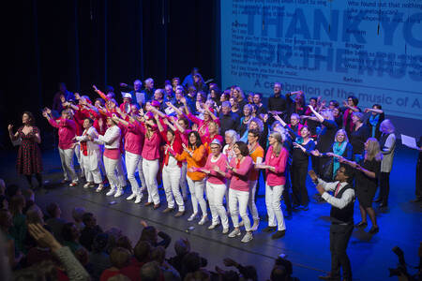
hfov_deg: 39.6
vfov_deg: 27.0
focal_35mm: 50
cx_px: 211
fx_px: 586
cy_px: 140
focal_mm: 50
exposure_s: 1/125
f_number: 4
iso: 1000
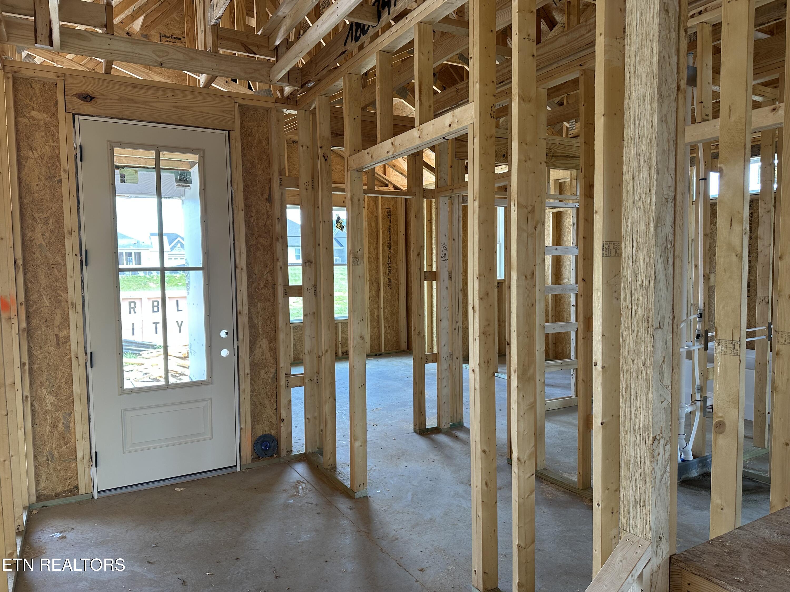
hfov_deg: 71.6
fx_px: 548
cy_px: 296
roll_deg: +0.6
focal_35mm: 24
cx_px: 395
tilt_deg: -3.1
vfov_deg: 56.8
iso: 100
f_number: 1.78
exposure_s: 1/136
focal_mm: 6.86
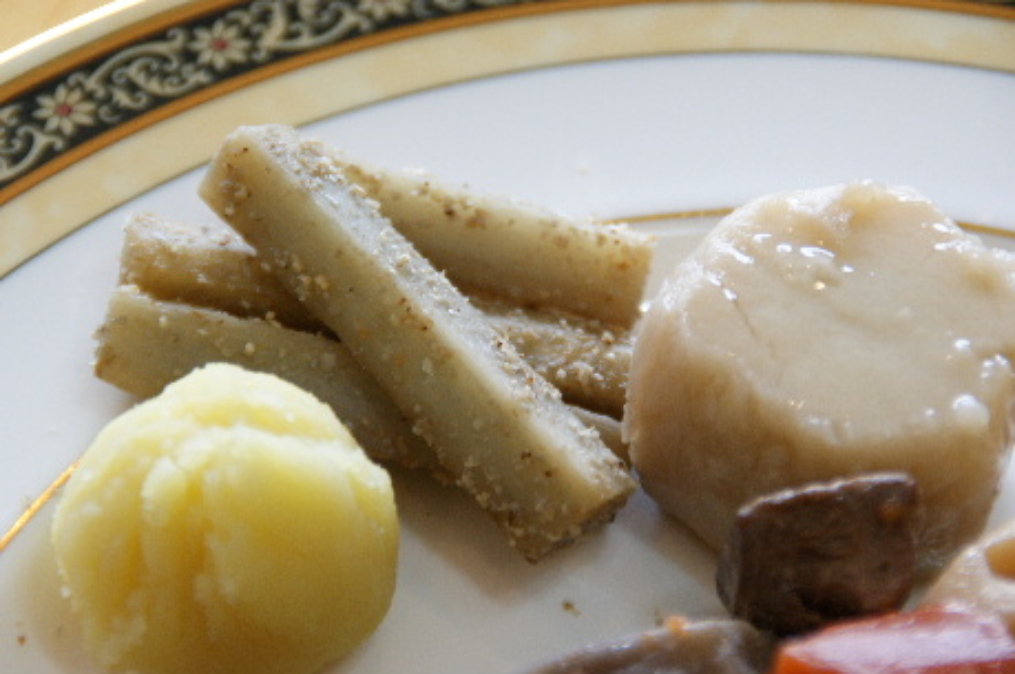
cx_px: 508
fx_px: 8449
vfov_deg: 4.6
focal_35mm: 300
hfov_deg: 6.9
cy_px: 337
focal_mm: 200
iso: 400
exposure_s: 1/40
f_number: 6.3
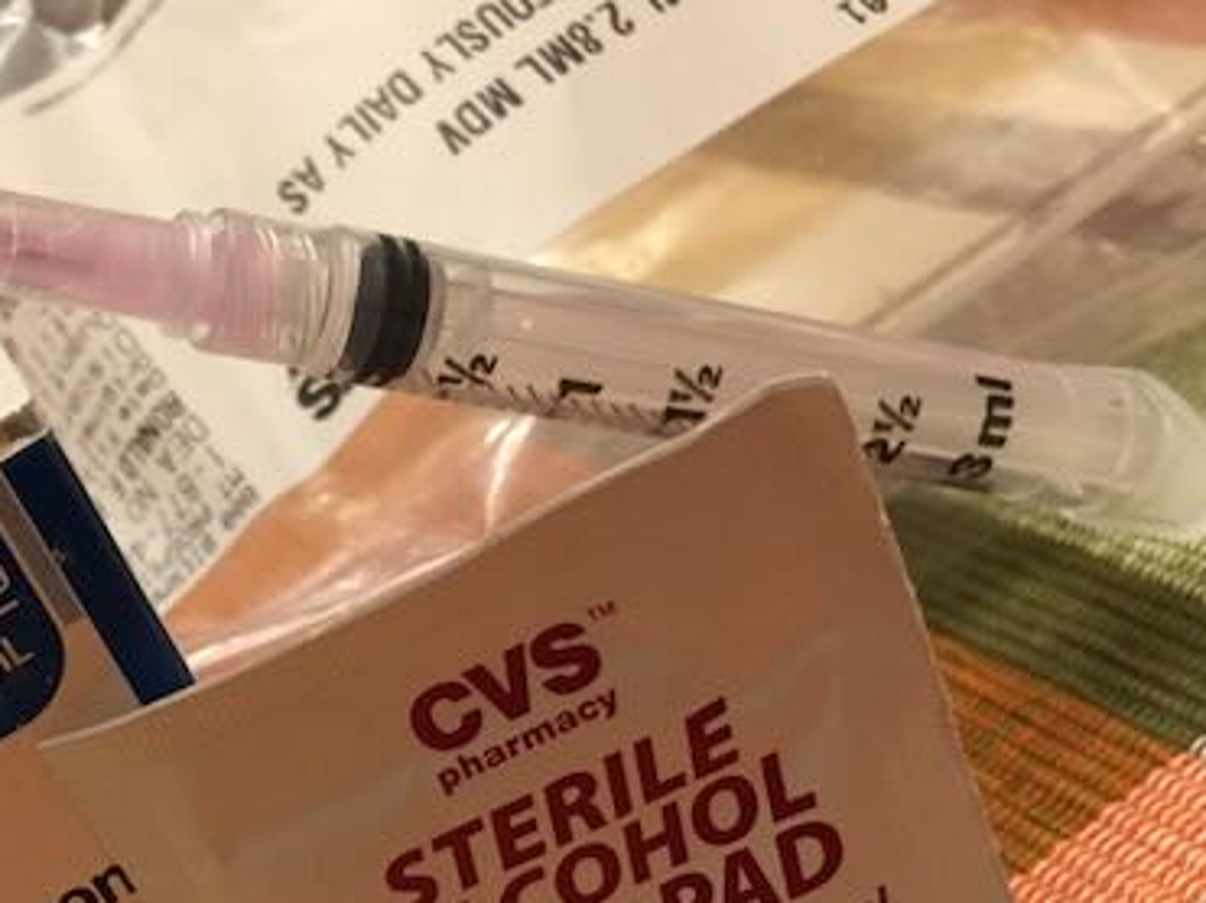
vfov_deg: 28.3
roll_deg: +28.0
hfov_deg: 37.3
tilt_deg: -33.4
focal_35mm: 50
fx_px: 1741
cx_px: 302
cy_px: 754
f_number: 2.2
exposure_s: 1/15
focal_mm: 4.15
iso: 50
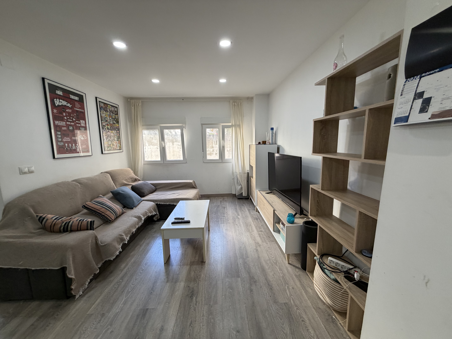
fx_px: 183
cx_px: 226
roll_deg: -1.7
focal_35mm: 14
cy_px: 170
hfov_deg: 102.1
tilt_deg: -12.2
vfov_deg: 85.7
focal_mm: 2.22
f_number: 2.2
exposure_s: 1/100
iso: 250
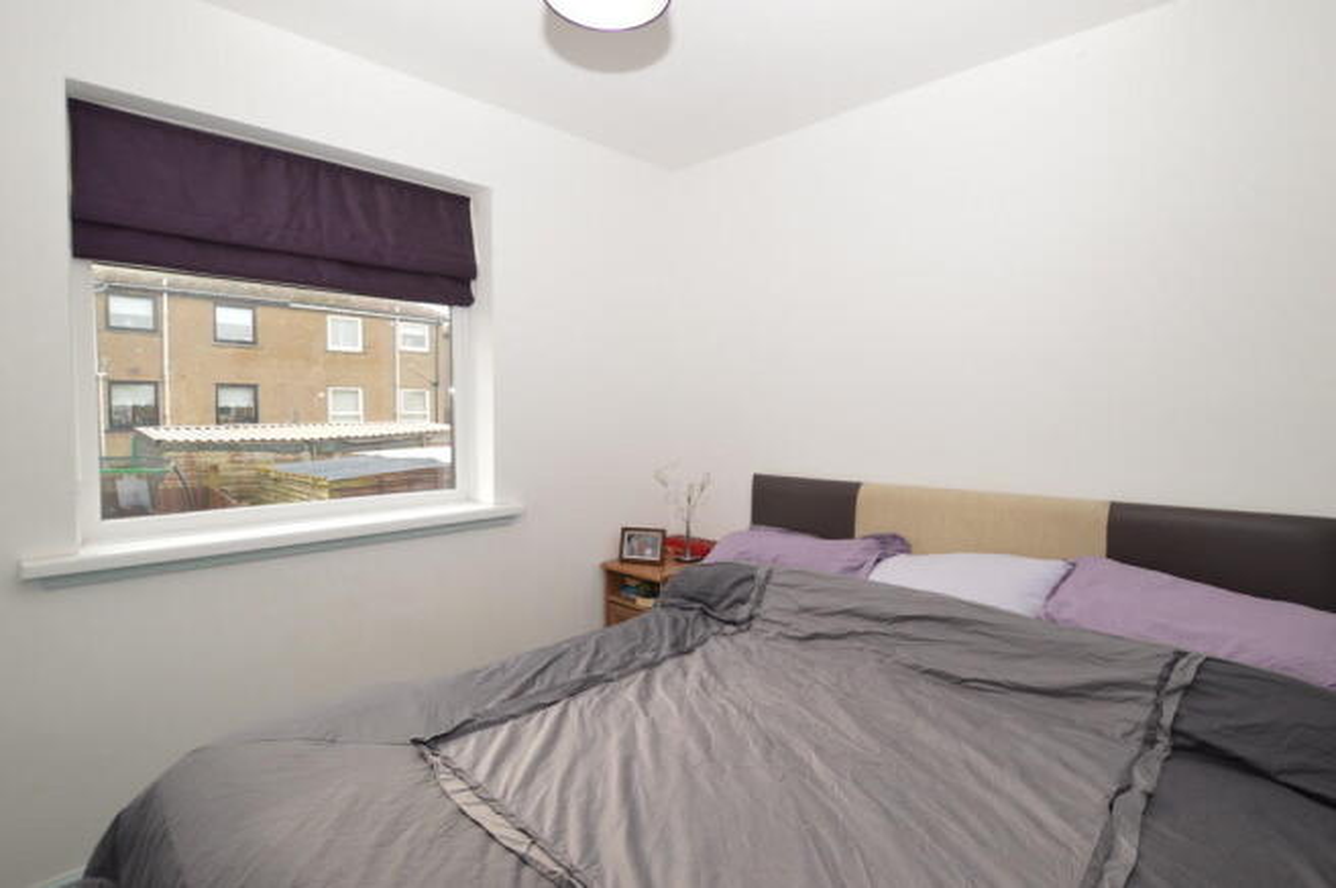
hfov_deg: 92.5
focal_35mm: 17
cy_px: 444
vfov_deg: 69.5
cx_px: 668
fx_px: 640
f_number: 5
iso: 400
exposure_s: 1/100
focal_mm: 11.5
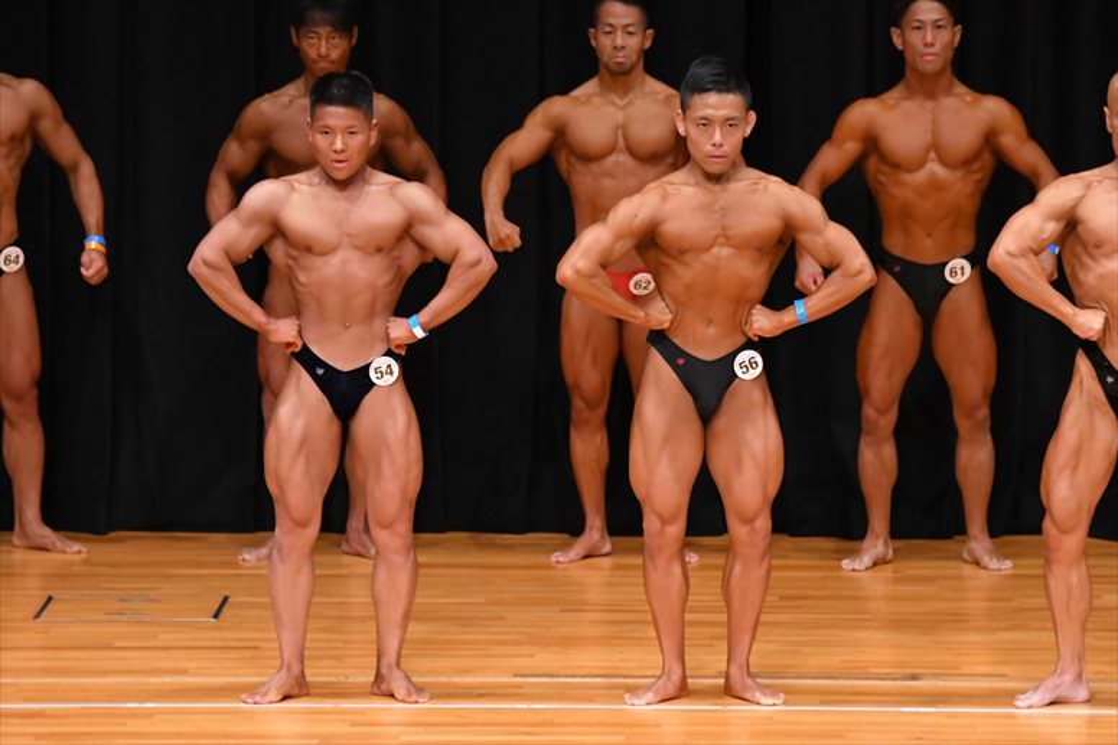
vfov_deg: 4.6
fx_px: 9312
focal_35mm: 300
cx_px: 559
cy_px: 372
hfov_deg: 6.9
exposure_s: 1/400
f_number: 5.6
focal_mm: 200
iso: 4000
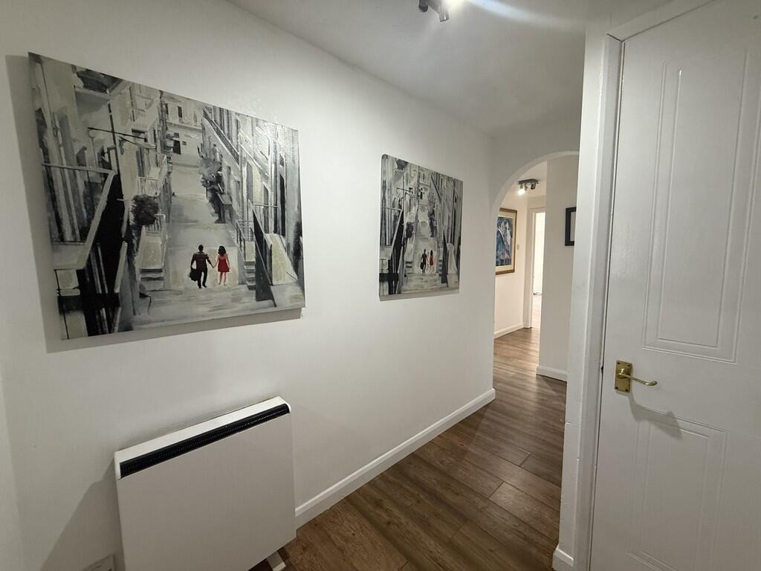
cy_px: 286
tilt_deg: -5.4
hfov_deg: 102.1
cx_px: 380
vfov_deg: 85.7
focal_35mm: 14
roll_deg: +0.0
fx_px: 308
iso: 250
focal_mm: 2.22
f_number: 2.2
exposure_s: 1/50
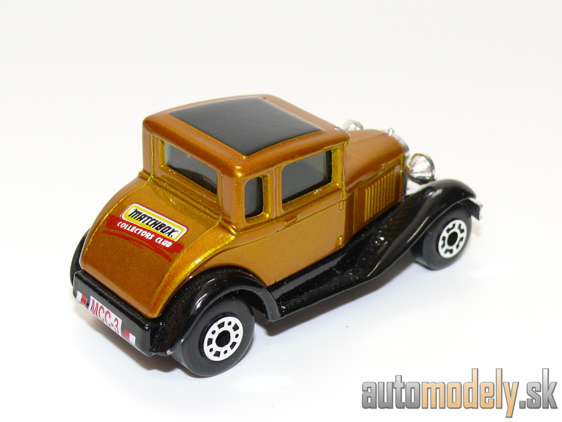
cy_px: 211
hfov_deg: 22.0
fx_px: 1445
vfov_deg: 16.6
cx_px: 281
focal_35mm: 89
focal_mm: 12.5
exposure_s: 1/30
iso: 100
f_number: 4
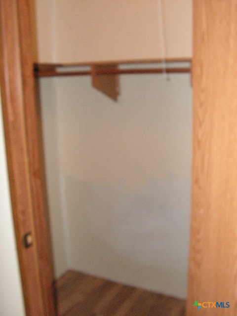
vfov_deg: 51.4
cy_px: 158
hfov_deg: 39.7
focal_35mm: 36
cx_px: 118
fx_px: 329
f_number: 3.2
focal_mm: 6
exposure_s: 1/40
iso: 160
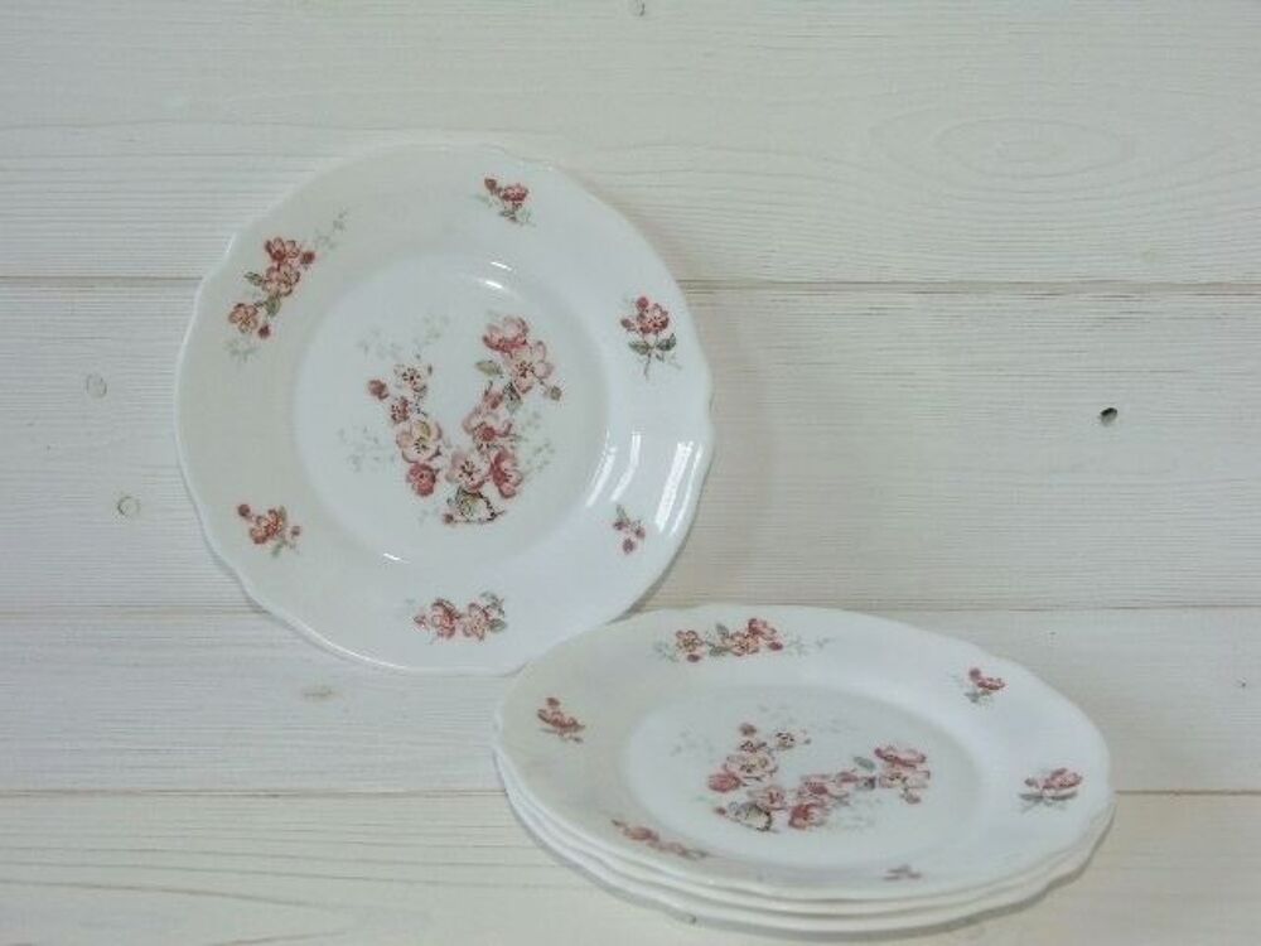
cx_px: 630
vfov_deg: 32.9
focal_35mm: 44
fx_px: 1603
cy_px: 473
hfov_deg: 42.9
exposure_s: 1/160
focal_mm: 11.46
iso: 64
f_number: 3.2
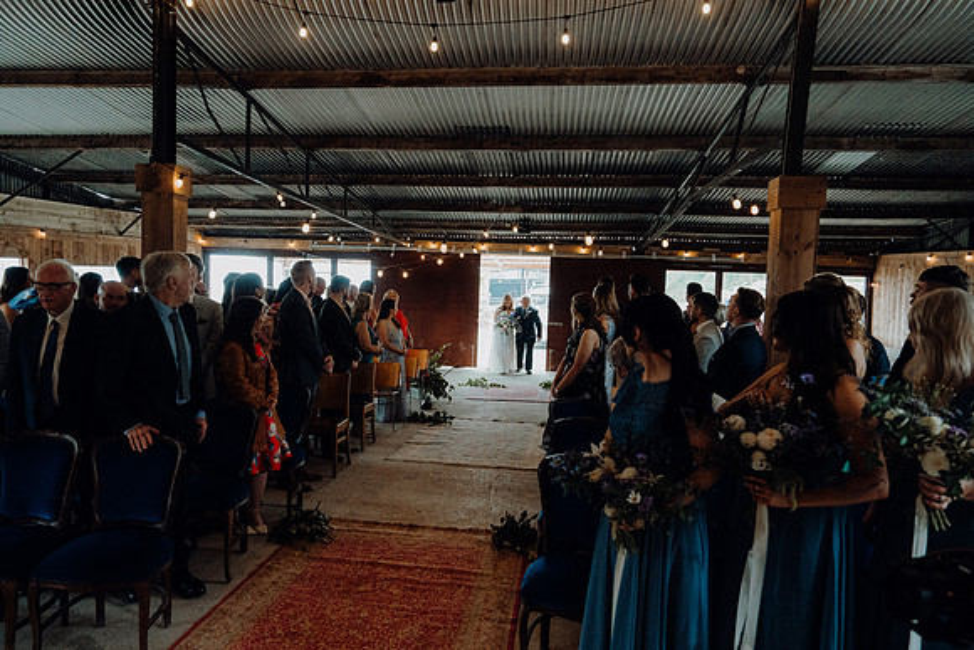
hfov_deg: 73.7
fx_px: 649
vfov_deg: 53.2
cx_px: 487
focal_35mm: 24
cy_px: 325
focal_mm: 24
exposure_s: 1/200
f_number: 3.5
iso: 5000
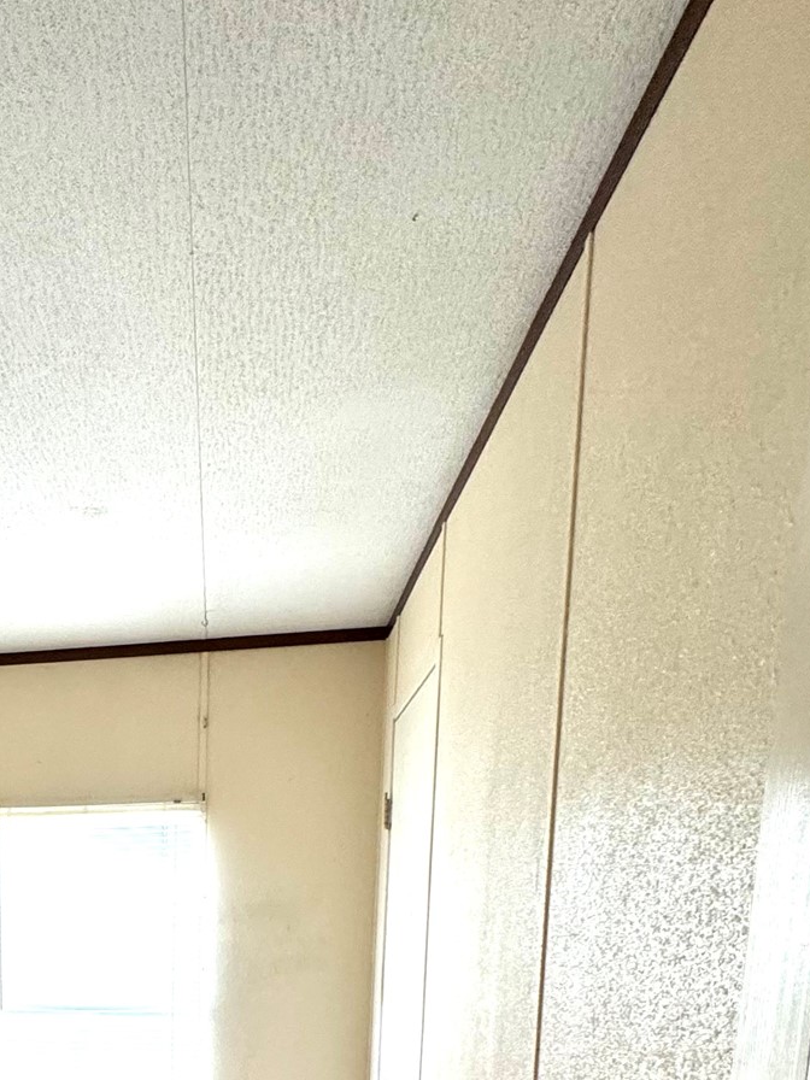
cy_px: 1138
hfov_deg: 39.4
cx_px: 17
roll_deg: +1.0
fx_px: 998
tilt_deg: -10.8
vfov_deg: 45.4
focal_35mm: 32
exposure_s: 1/120
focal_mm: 2.22
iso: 250
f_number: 2.2
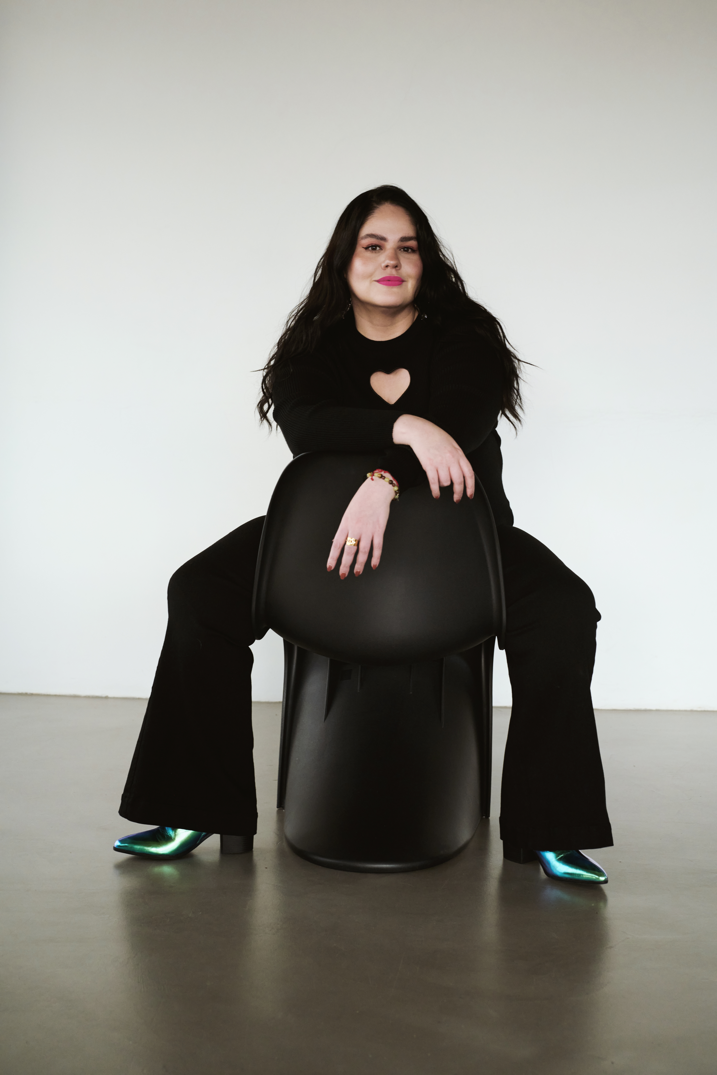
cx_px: 358
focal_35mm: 50
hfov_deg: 27.0
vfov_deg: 39.6
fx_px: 1494
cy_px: 538
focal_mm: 50
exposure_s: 1/160
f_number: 4.5
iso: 500
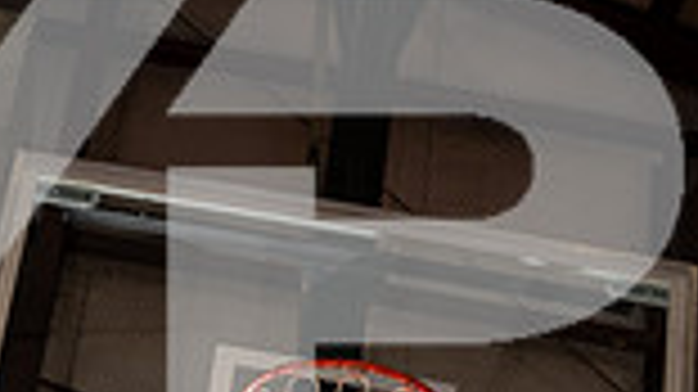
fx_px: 1813
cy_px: 777
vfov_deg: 11.2
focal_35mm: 98
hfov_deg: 21.4
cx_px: 95
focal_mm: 25
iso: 200
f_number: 8
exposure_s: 1/250
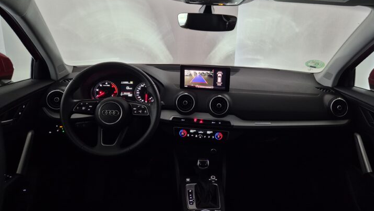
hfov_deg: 69.8
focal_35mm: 27
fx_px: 268
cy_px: 94
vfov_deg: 42.8
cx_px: 201
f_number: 1.8
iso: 320
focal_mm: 5.4
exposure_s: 1/30
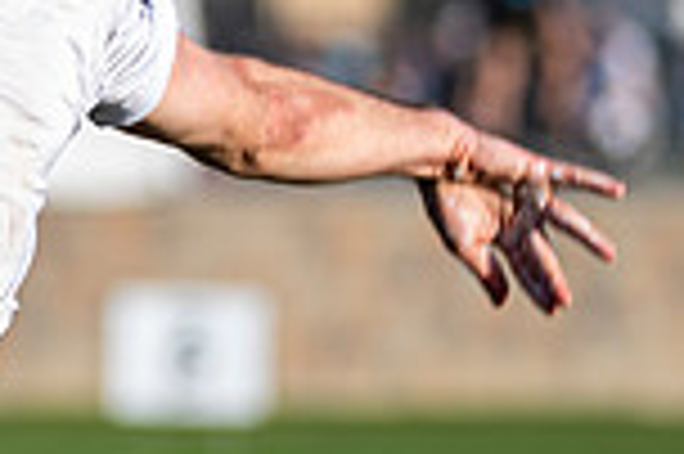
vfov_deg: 1.7
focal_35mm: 821
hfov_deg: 2.5
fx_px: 15582
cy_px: -65
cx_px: -330
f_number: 3.2
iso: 100
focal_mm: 165
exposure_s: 1/1000
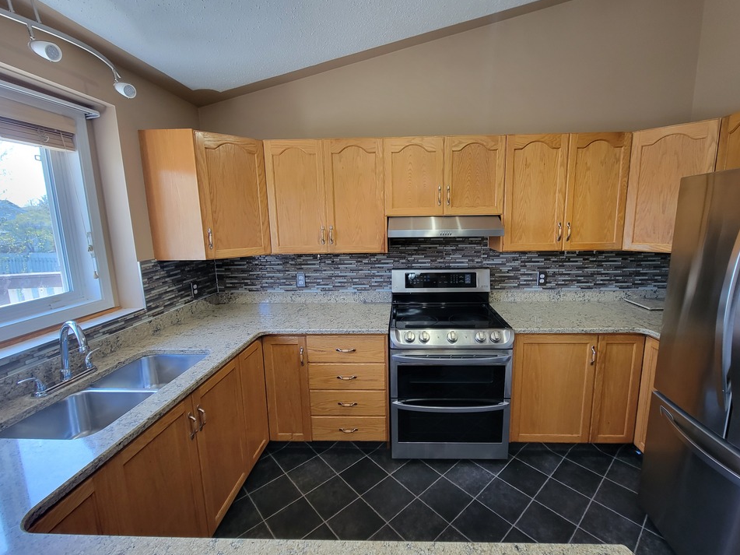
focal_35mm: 14
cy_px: 269
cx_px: 392
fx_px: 299
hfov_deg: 101.9
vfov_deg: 85.6
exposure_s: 1/60
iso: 160
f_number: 2.2
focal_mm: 2.2
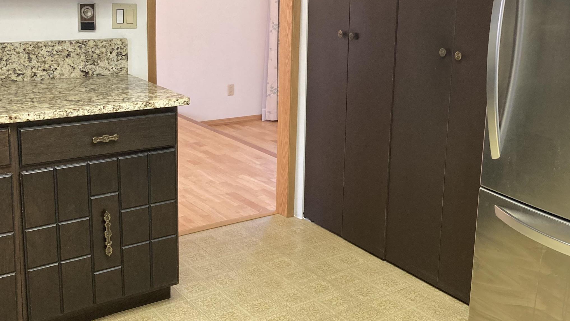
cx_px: 363
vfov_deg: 25.8
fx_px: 695
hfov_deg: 44.1
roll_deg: -2.5
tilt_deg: -11.3
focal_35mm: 46
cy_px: 110
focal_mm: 3.99
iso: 160
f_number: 1.8
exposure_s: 1/60
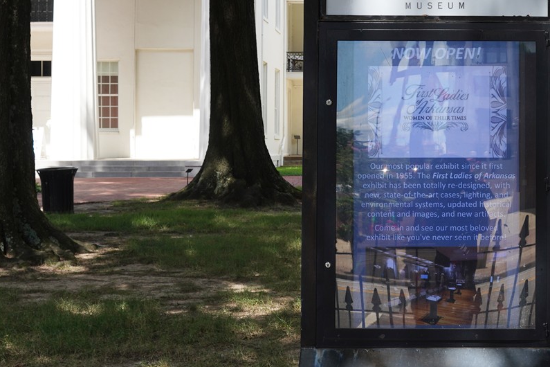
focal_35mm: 73
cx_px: 467
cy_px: 135
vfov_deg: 18.6
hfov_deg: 27.0
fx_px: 1115
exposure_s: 1/100
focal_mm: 29
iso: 100
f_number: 8
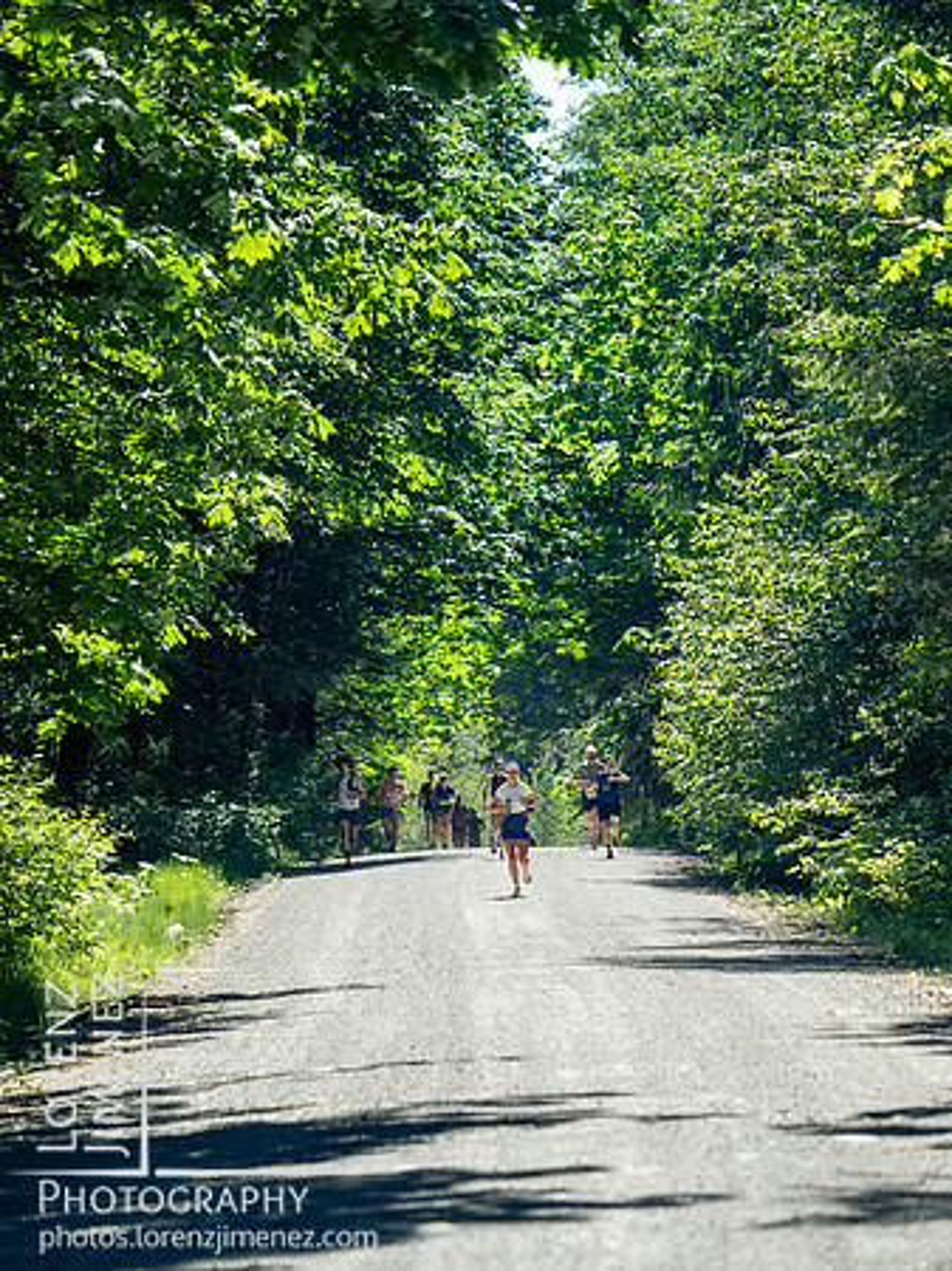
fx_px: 7341
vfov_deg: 9.9
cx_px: 476
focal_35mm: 200
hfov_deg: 7.4
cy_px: 636
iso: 640
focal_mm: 100
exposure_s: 1/2500
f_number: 2.8
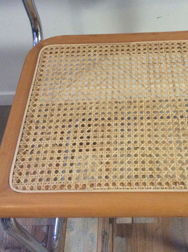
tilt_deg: -52.6
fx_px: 319
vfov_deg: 42.7
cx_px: 126
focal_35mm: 44
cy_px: 97
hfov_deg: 32.5
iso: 320
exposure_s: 1/17
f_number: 2.4
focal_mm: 3.3
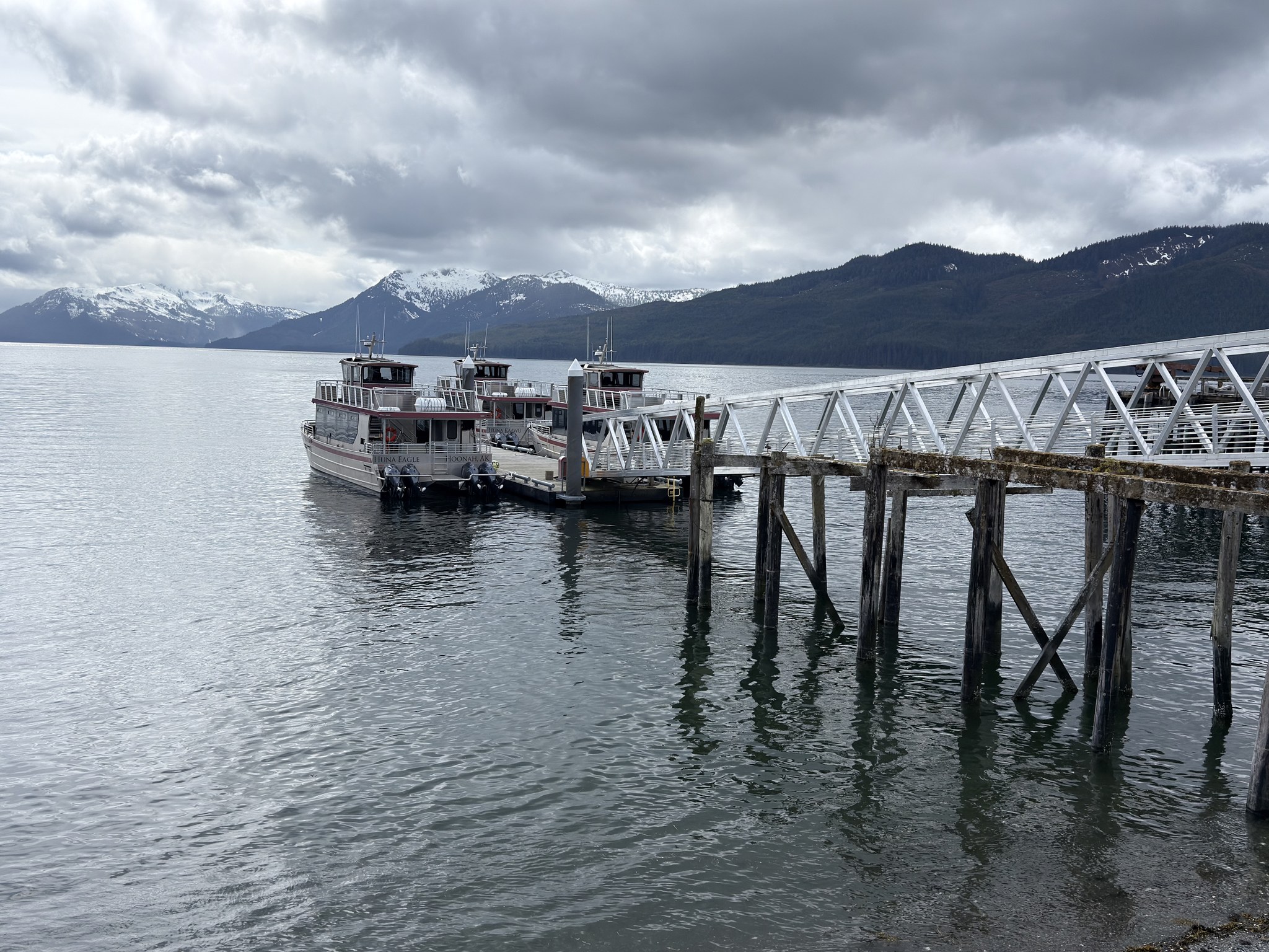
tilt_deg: -6.6
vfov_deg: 40.7
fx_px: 1283
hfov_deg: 52.6
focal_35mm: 35
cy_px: 476
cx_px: 634
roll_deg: -0.1
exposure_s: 1/7299
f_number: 1.78
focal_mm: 6.76
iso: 80
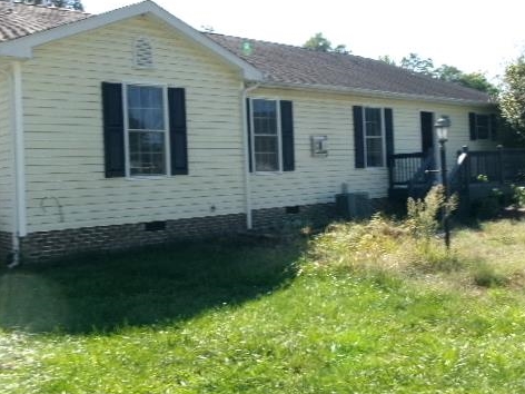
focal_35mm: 38
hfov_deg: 48.8
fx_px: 576
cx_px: 300
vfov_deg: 37.7
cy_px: 171
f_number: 10.8
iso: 100
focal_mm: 5.1
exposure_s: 1/50
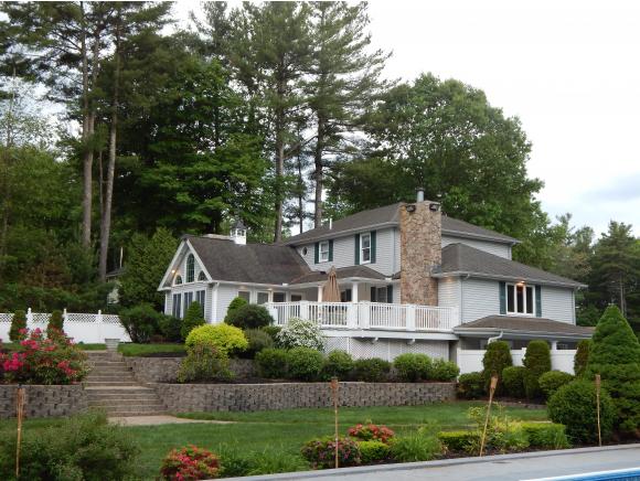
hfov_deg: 43.8
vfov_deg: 33.6
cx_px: 320
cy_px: 240
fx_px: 796
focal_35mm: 43
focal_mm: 7.7
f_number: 3.6
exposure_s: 1/60
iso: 125
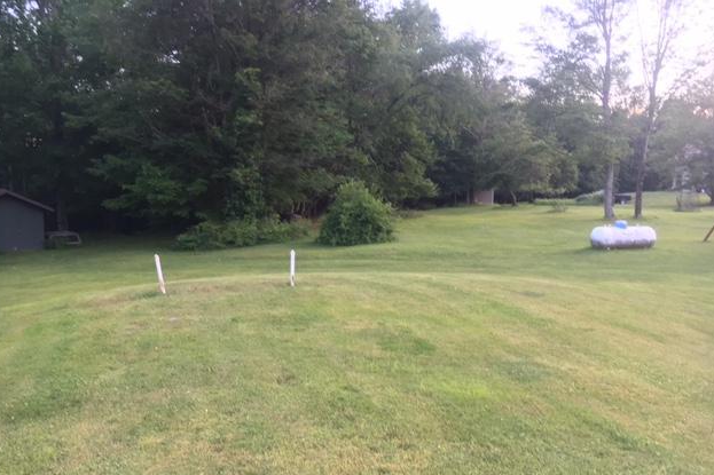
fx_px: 615
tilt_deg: -7.8
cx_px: 354
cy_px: 274
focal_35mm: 31
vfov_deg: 42.2
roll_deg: -1.4
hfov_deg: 60.3
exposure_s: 1/30
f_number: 2.2
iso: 100
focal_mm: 4.15
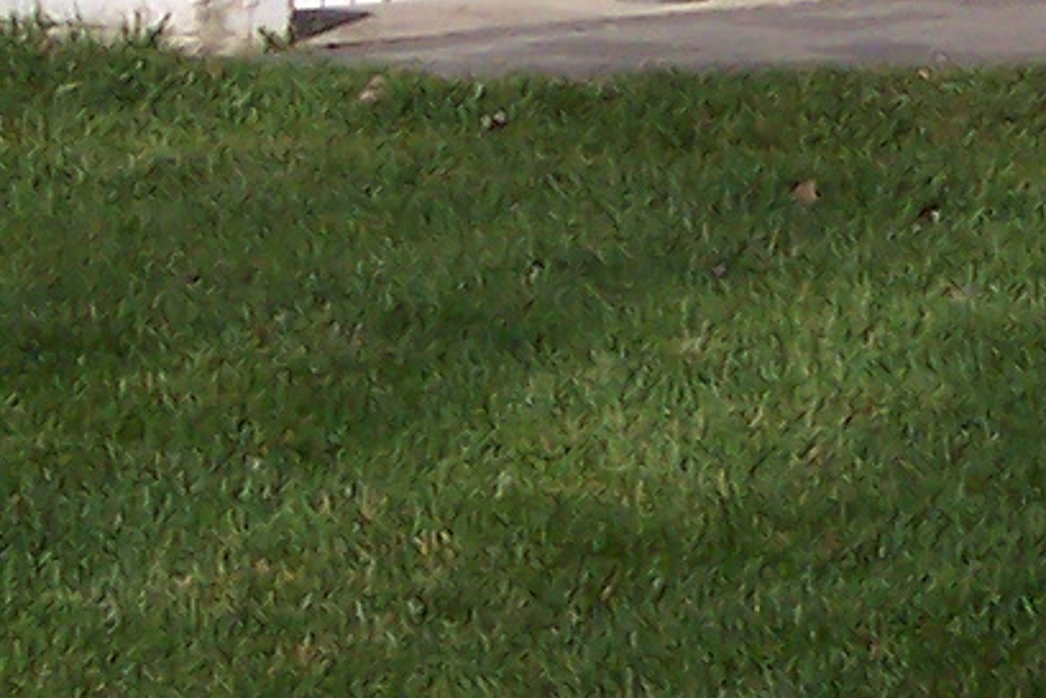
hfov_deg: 8.2
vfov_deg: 5.5
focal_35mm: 249
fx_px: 7237
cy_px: -460
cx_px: 1136
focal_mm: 8
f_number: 4.8
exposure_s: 1/1000
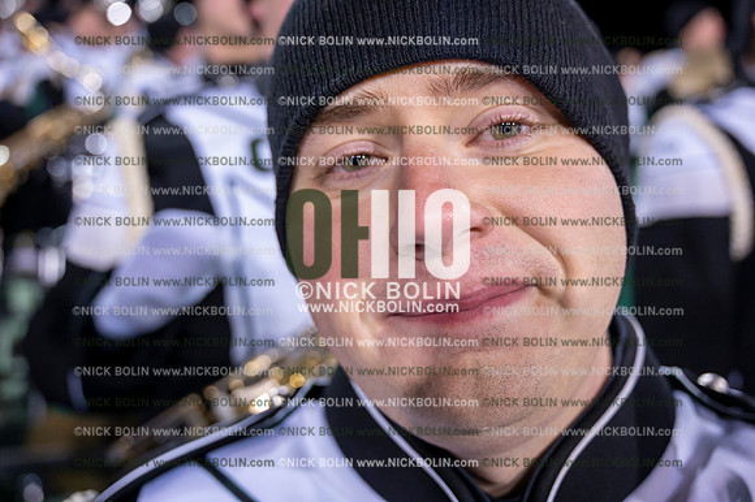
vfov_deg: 37.8
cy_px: 251
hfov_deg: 54.5
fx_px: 734
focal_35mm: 35
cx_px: 378
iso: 5000
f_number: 4.5
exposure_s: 1/250
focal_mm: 35
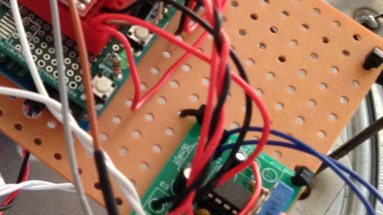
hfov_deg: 20.1
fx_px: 1016
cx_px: -71
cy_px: 54
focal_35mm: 100
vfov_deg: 12.1
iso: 400
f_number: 2.4
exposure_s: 1/15
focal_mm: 4.12
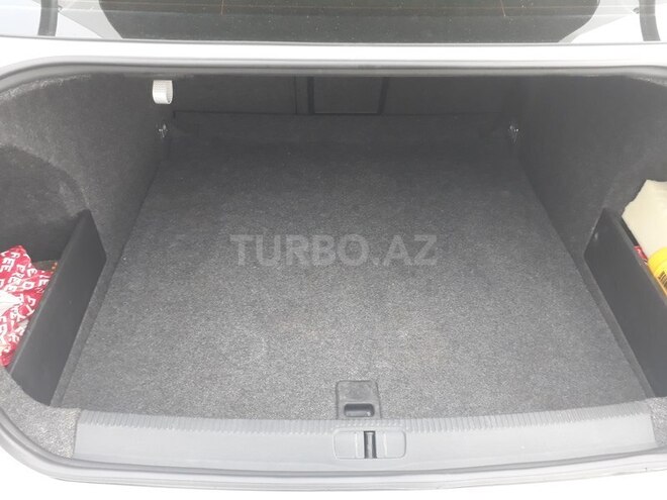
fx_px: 520
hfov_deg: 65.3
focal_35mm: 27
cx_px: 334
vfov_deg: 51.4
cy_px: 250
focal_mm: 3.6
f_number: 1.9
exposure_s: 1/30
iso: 100
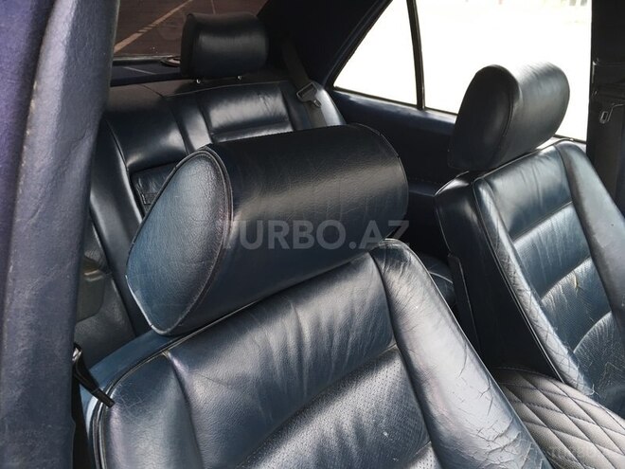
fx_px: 524
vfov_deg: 48.2
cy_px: 234
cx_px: 312
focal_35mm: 29
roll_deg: -2.2
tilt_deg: -24.0
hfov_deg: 61.7
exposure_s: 1/33
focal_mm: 4.15
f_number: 2.2
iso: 25
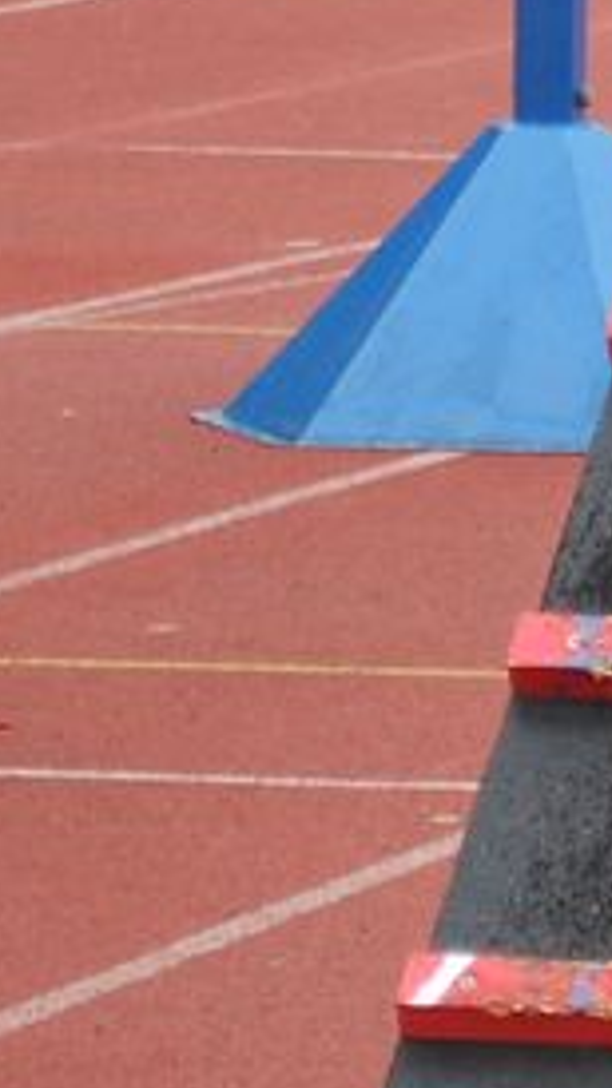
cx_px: 1812
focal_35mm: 505
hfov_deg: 2.4
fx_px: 14580
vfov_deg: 4.2
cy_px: -915
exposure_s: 1/80
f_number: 5.6
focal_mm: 55
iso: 200
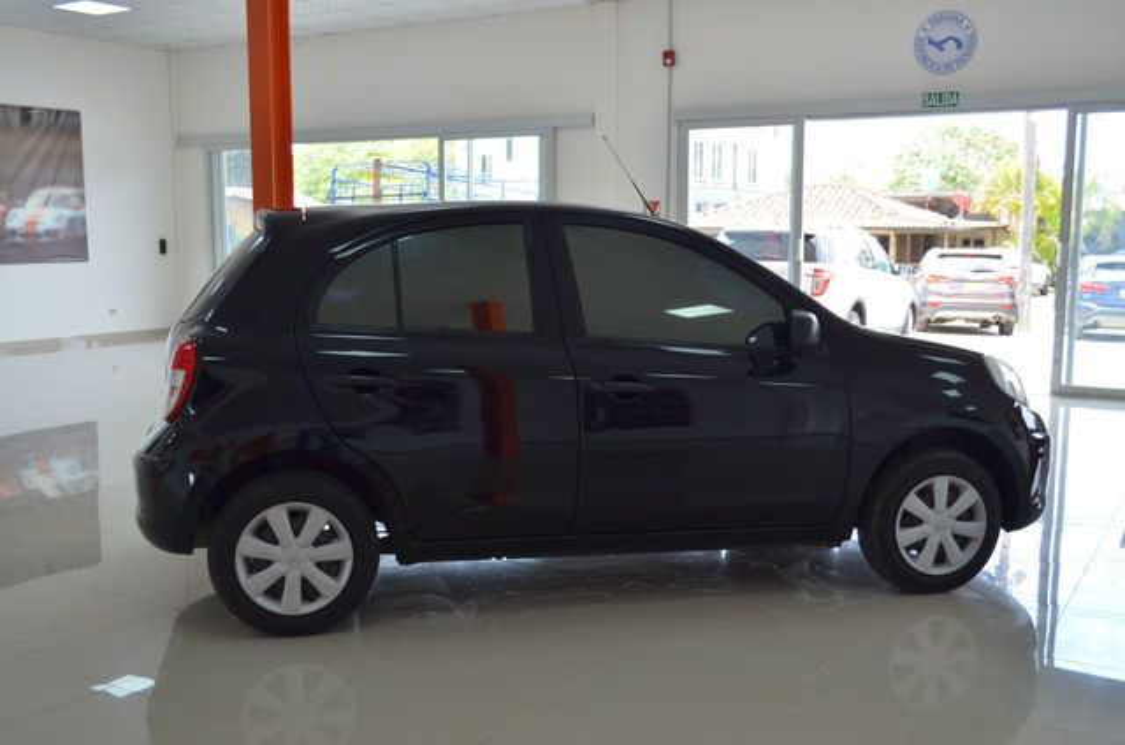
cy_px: 372
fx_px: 1123
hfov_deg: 53.2
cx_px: 562
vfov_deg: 36.7
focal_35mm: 36
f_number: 4
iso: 500
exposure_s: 1/250
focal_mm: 24
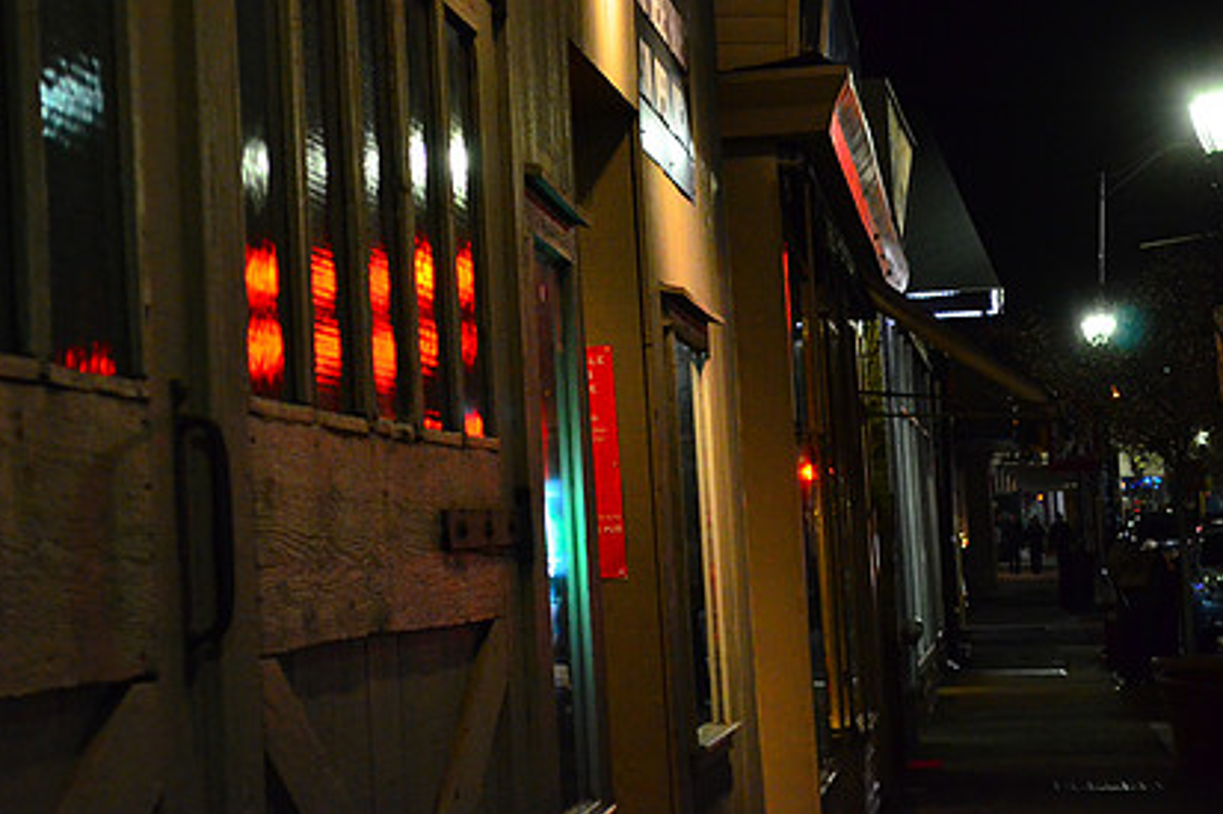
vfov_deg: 11.8
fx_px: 3929
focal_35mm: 116
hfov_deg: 17.7
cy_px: 255
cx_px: 483
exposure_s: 1/60
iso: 3600
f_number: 5.6
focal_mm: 55
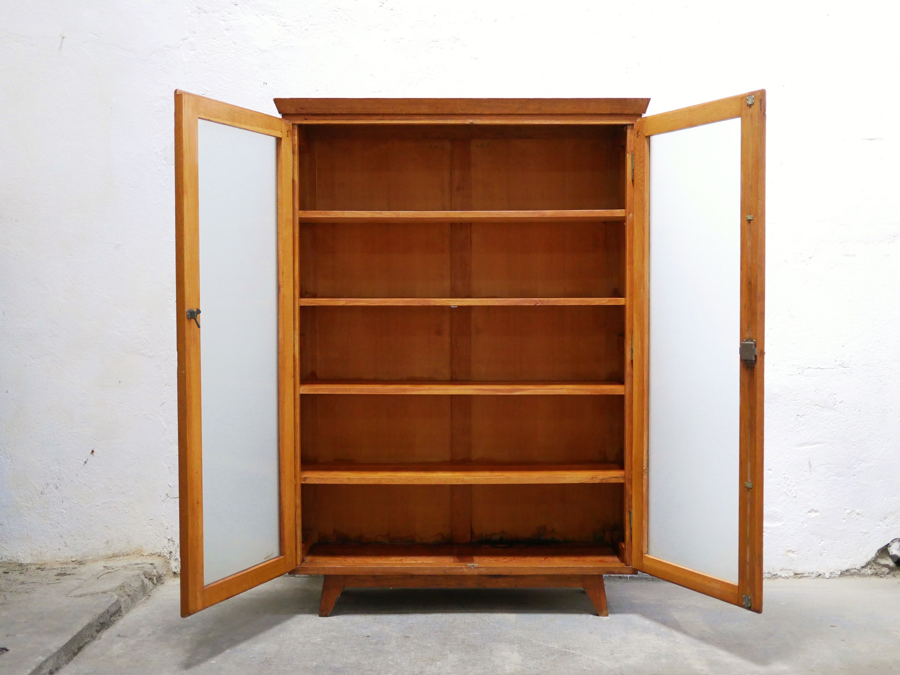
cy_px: 338
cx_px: 450
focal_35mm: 40
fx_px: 1040
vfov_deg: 36.0
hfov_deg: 46.8
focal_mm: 20
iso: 2000
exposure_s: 1/60
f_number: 1.7
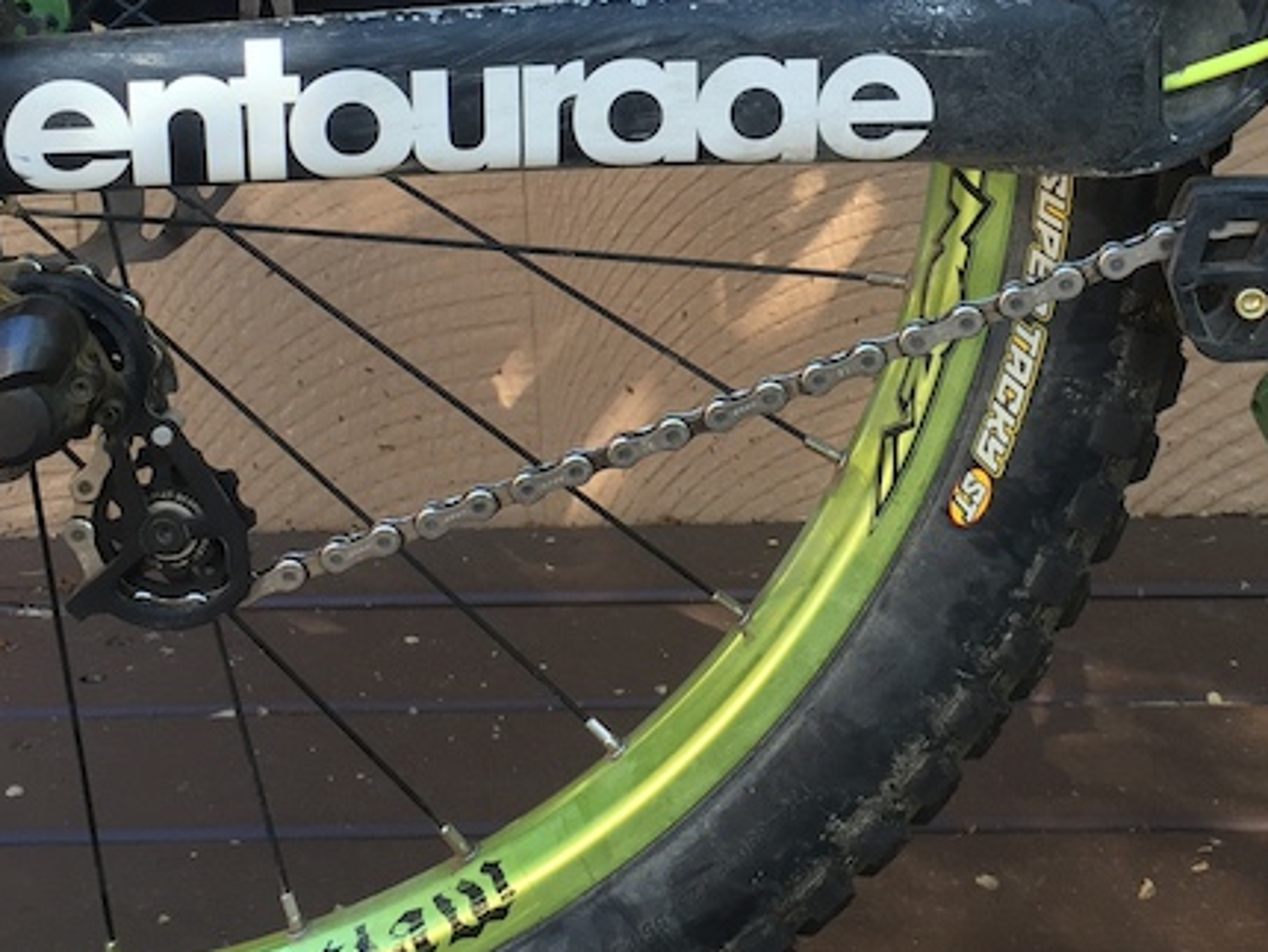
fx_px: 2529
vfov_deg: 20.9
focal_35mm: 69
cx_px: 773
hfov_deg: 28.1
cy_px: 97
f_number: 2.2
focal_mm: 4.15
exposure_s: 1/60
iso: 32
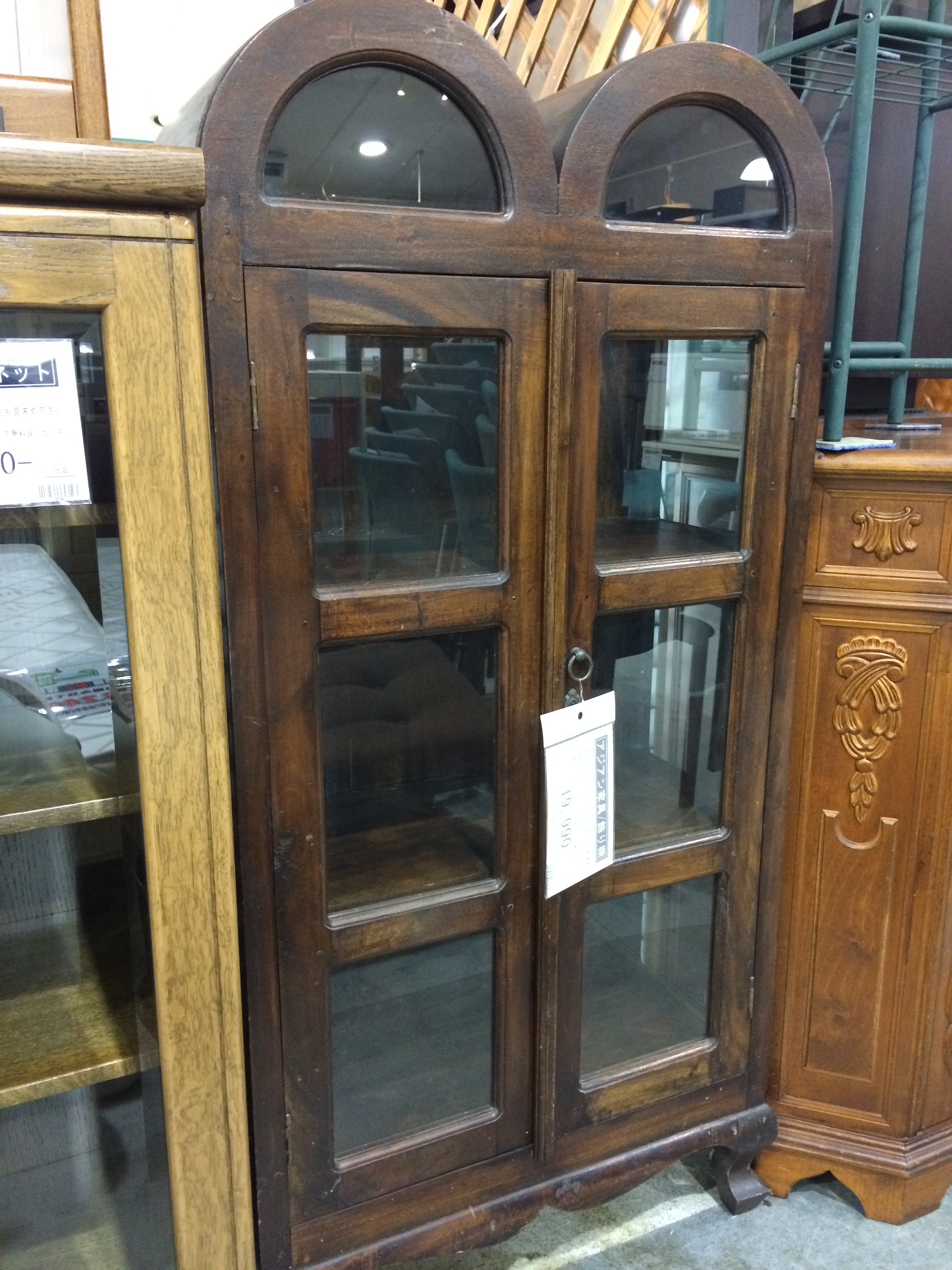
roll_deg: -0.7
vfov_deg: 61.7
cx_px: 476
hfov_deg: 48.2
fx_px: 1063
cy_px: 635
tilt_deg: -14.6
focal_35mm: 29
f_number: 2.2
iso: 320
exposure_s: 1/30
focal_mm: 4.15
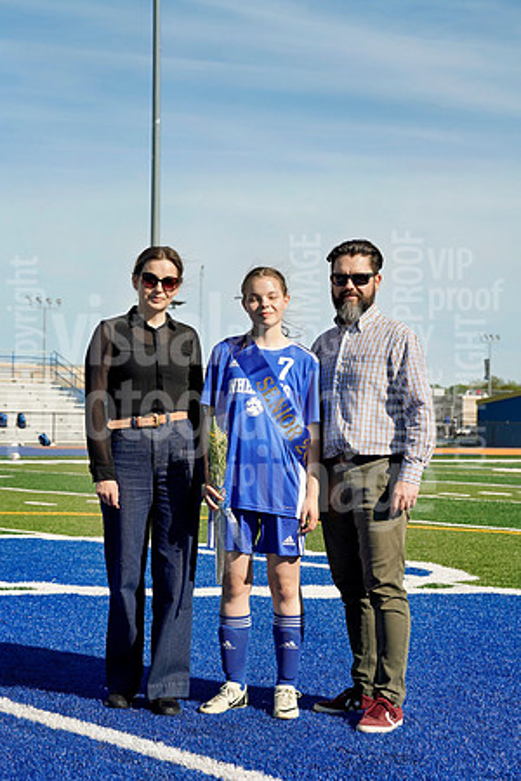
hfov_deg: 19.5
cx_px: 260
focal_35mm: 70
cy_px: 390
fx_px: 1519
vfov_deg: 28.8
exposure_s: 1/2000
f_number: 8
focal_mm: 70
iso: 800
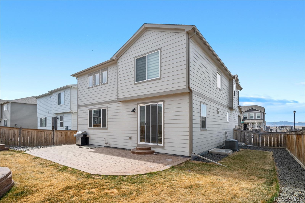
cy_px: 102
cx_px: 152
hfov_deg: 90.0
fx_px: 152
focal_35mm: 18
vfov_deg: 67.4
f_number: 8
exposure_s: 1/320
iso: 100
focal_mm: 12
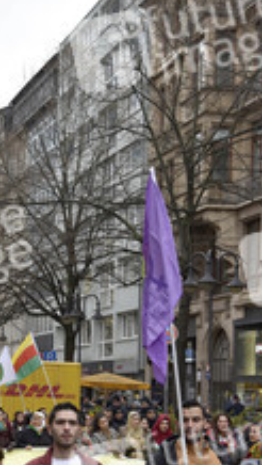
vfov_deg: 22.9
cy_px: 363
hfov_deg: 13.0
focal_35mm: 92
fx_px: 1134
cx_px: -15
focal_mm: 48
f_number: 7.1
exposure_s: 1/200
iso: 400
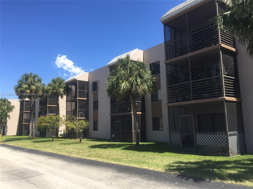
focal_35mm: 29
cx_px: 126
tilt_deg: +10.3
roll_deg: -0.1
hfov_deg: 61.7
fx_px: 212
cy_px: 94
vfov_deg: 48.2
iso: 32
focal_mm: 4.15
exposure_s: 1/1099
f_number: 2.2
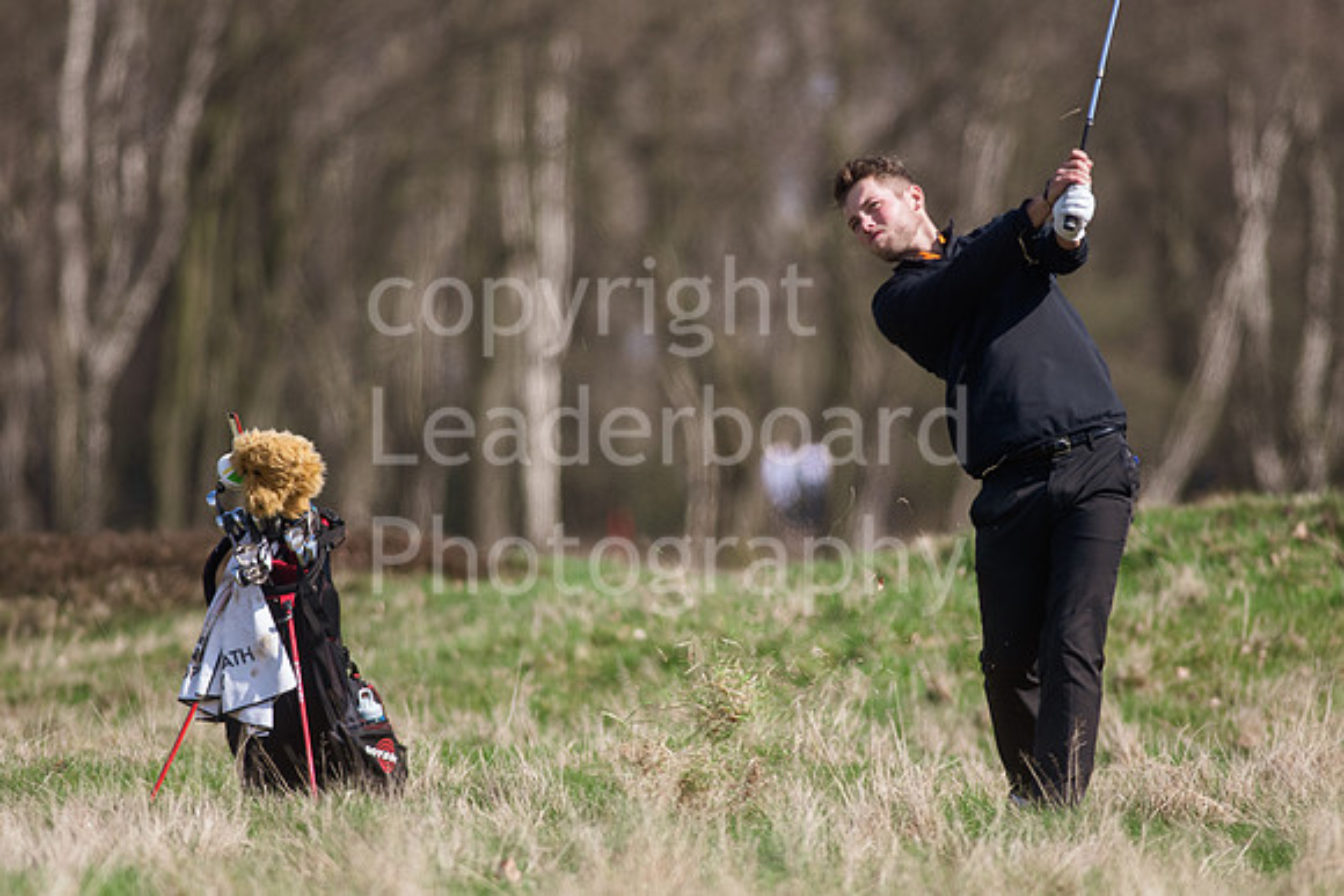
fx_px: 16803
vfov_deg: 3.1
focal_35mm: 450
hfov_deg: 4.6
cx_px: 672
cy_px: 448
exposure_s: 1/4000
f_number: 4
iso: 400
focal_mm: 300
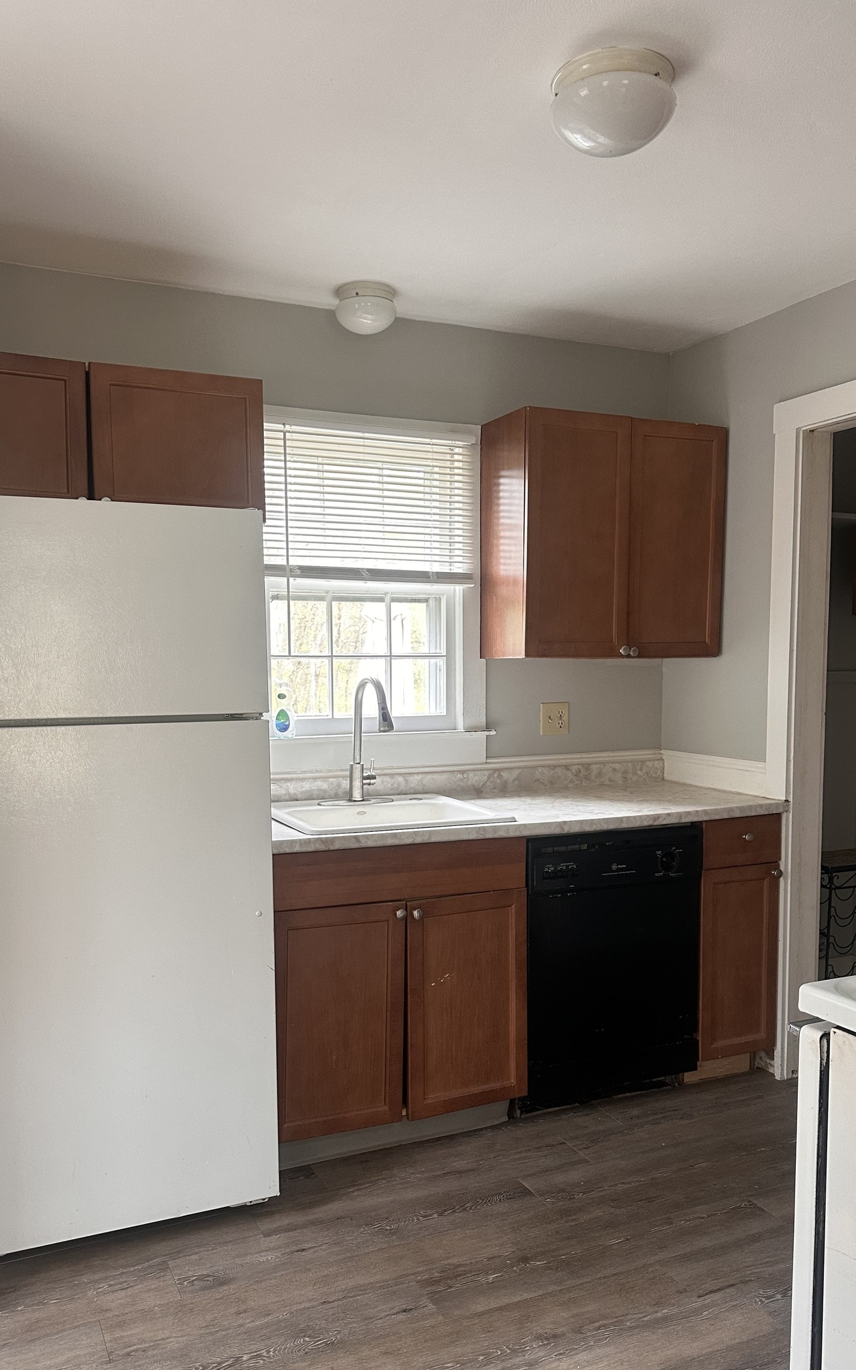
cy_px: 751
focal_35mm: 28
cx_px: 419
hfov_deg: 44.5
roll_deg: -0.6
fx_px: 1045
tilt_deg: -4.2
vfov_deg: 66.3
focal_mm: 6.86
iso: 250
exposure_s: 1/60
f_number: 1.78
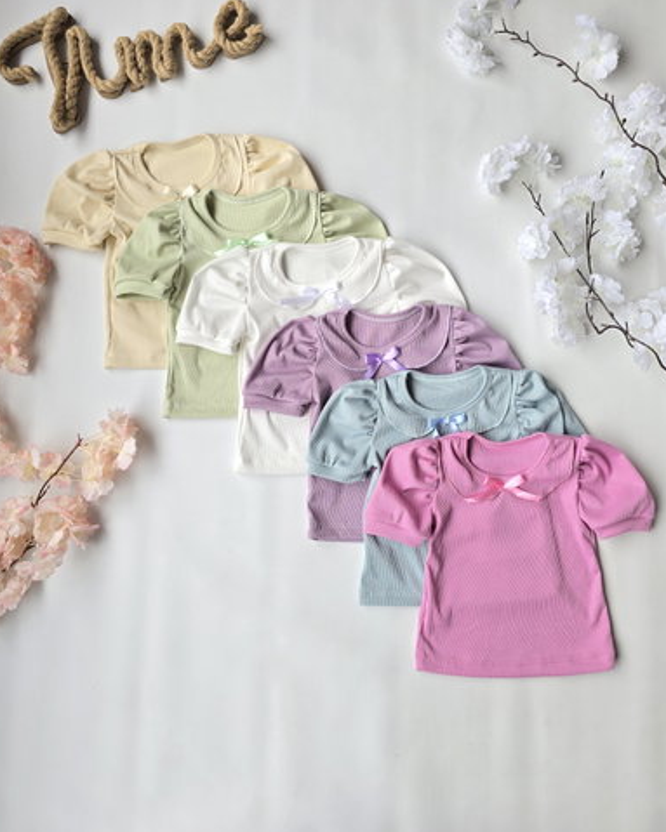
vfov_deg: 67.9
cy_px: 374
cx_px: 339
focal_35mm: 25
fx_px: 616
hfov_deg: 56.8
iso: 50
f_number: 1.7
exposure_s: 1/180
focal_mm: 6.3
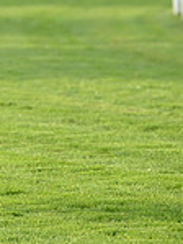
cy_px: -19
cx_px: -237
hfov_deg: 2.0
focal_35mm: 750
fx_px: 5279
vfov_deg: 2.6
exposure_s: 1/1600
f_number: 4.5
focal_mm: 200
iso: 1000
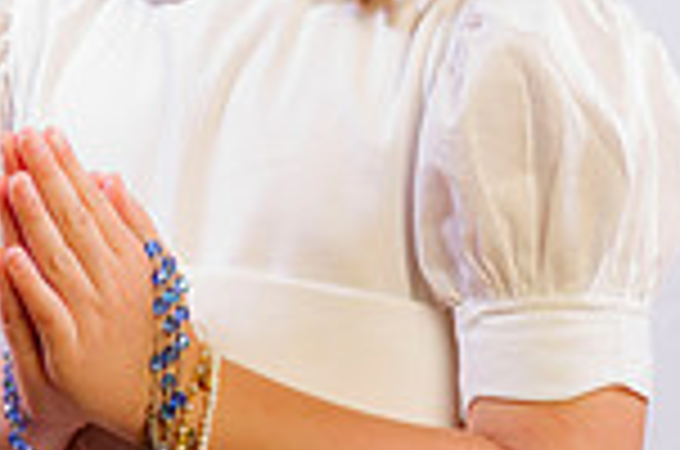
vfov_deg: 6.9
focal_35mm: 197
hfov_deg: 10.5
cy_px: -36
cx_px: 254
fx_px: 3713
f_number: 8
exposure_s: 1/200
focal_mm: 66
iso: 100
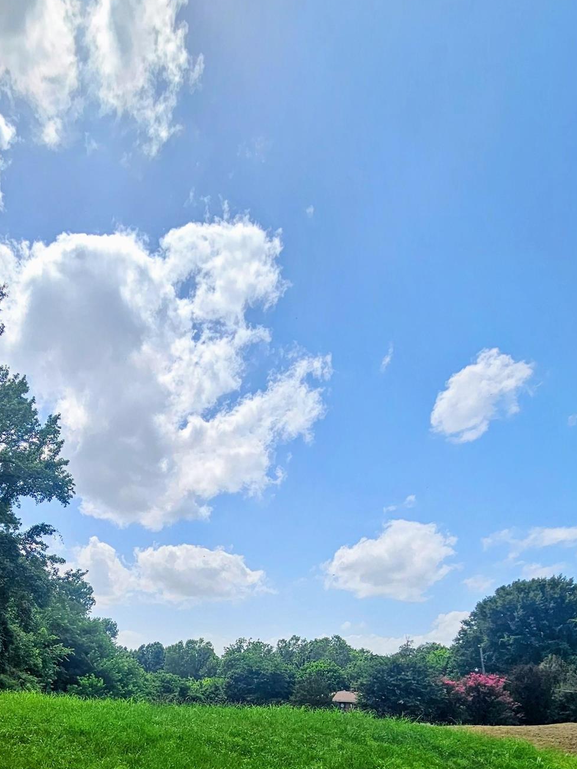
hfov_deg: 54.9
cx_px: 118
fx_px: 511
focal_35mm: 23
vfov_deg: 66.5
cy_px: 624
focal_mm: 2.2
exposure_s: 1/3493
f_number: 2.2
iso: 50
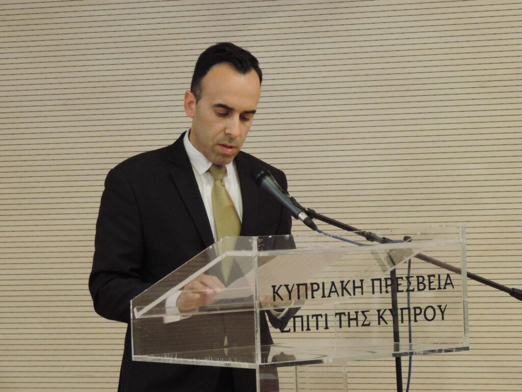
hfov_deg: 10.7
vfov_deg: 8.0
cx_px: 261
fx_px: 2790
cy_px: 196
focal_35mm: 185
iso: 800
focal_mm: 33
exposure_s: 1/20
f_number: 4.6
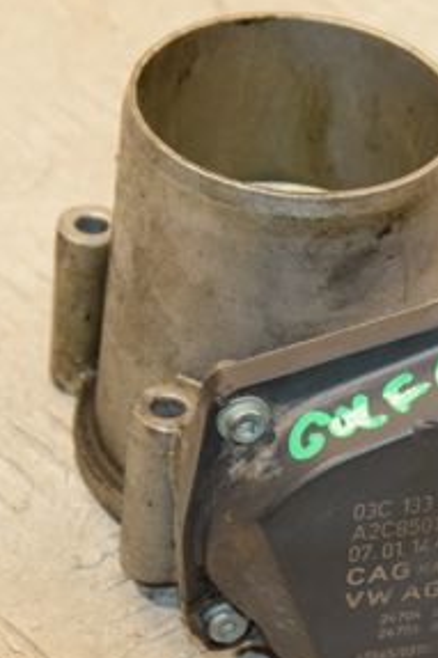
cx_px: 383
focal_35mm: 194
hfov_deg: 7.1
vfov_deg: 10.6
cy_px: 390
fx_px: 3545
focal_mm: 58
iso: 1600
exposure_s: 1/160
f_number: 5.6
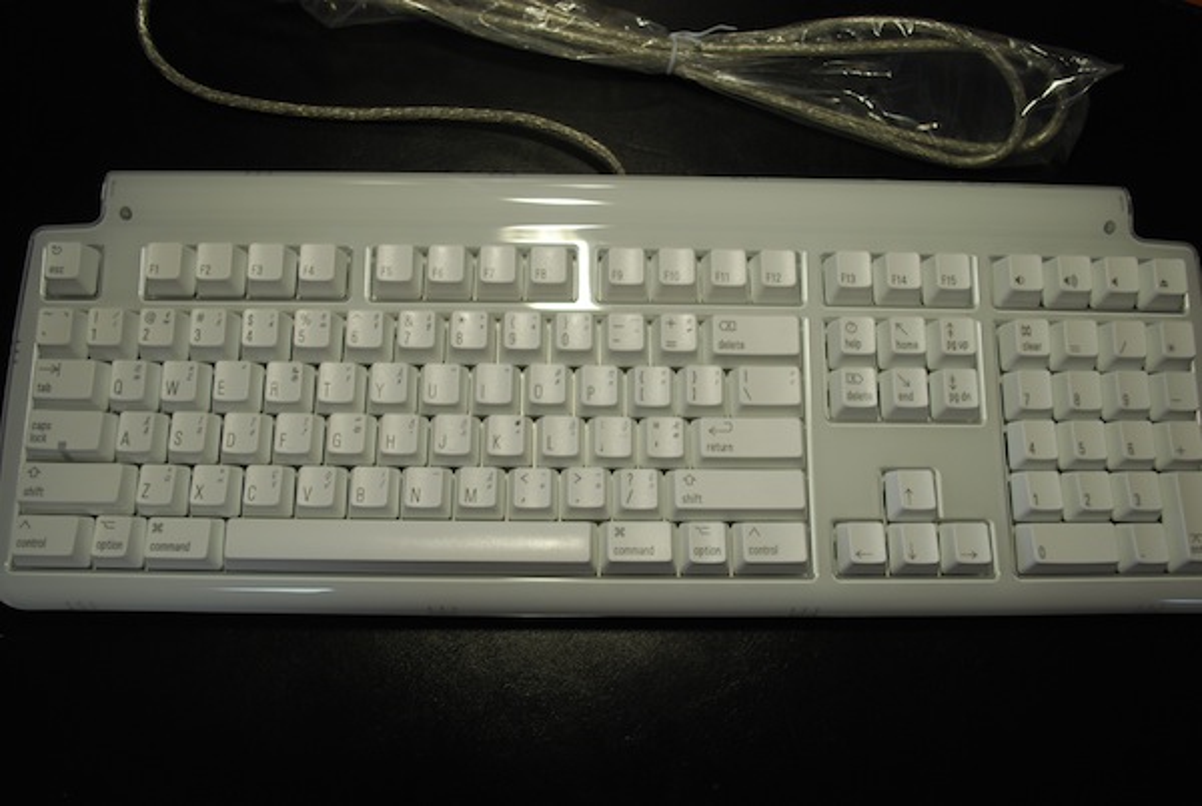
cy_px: 403
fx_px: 1103
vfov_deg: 40.1
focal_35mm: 33
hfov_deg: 57.2
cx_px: 601
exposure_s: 1/50
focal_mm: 22
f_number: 4
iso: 200
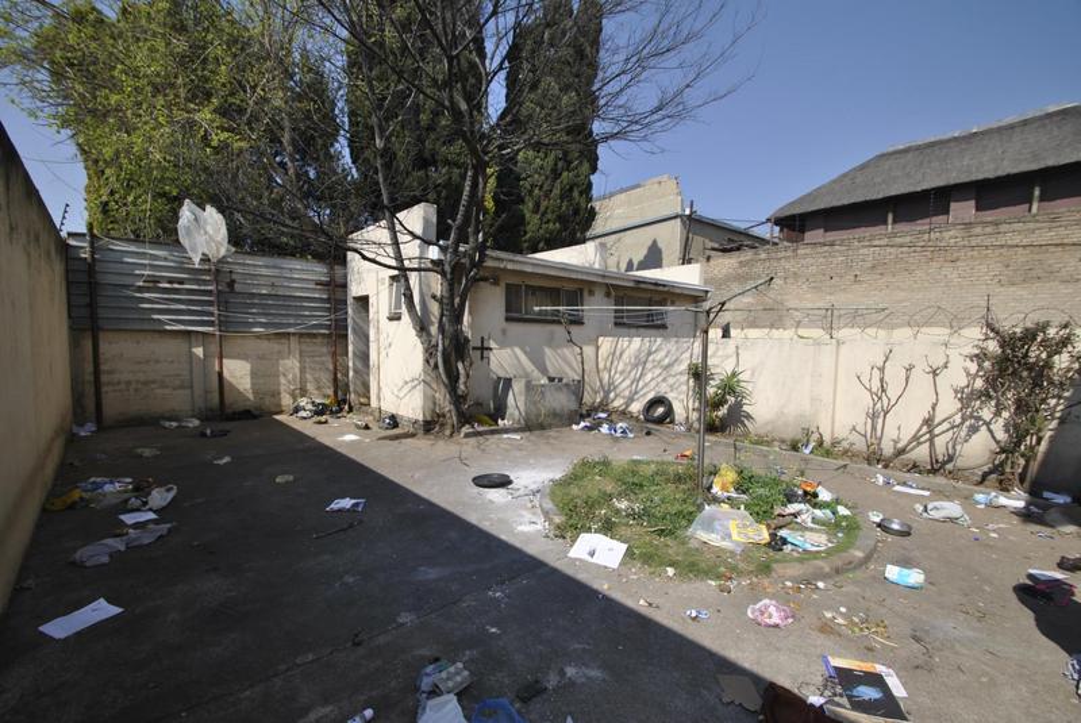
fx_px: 451
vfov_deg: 77.4
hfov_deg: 100.3
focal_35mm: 15
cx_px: 540
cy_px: 362
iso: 100
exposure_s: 1/320
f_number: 6.3
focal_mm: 10
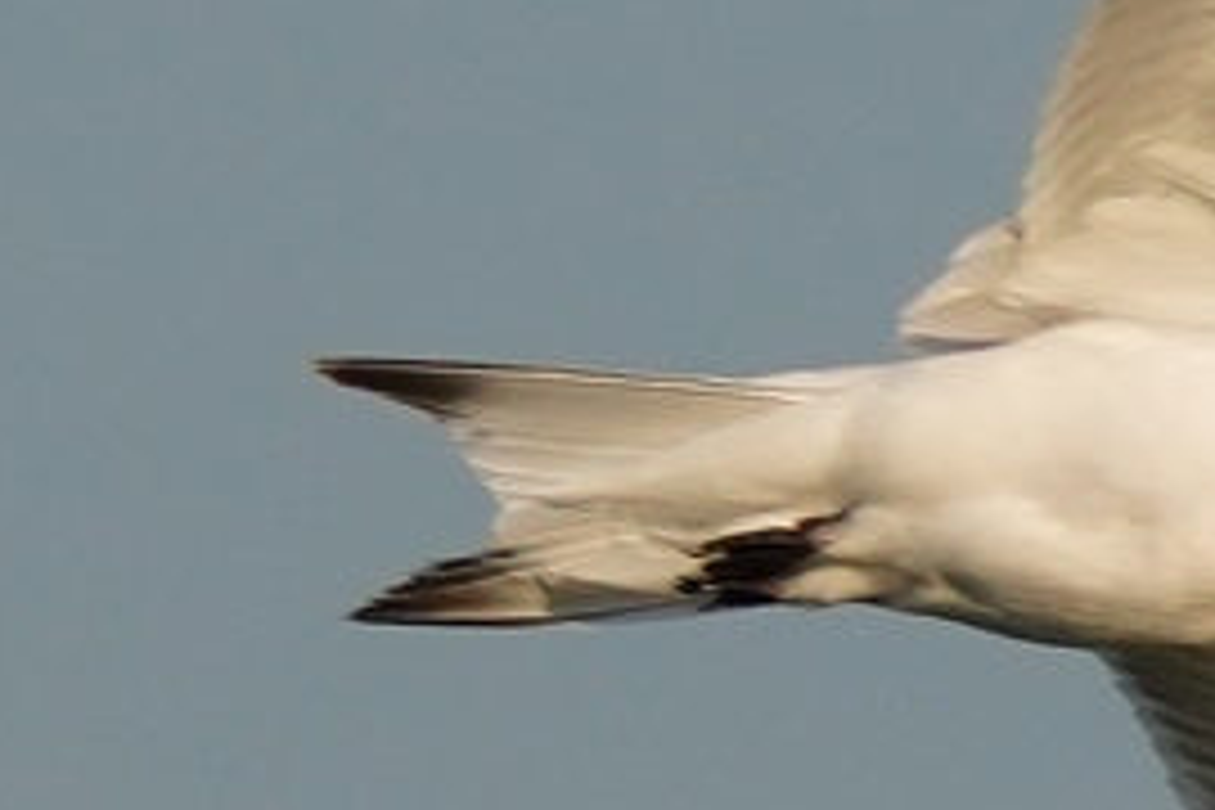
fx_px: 67461
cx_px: 1822
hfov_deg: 1.0
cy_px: 513
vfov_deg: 0.7
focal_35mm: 1999
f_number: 7.1
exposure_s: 1/2000
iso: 400
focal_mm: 600
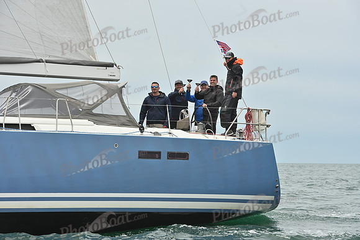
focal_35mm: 122
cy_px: 120
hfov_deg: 16.8
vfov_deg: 11.2
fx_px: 1220
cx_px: 180
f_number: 9
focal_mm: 122
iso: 320
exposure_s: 1/1000
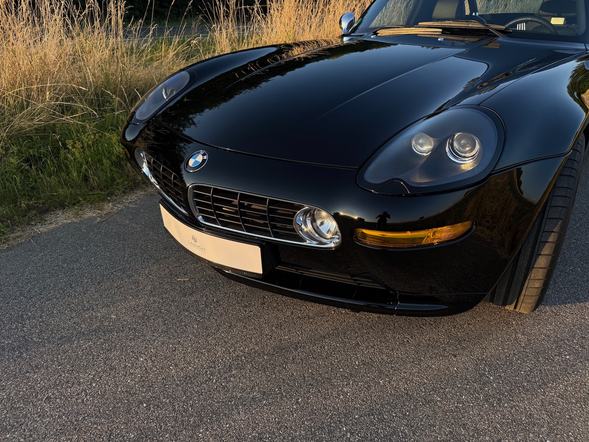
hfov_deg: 71.6
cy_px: 221
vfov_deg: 56.8
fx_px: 408
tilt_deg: -28.0
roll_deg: -0.3
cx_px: 294
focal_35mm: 24
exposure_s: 1/1292
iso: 100
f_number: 1.78
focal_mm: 6.76
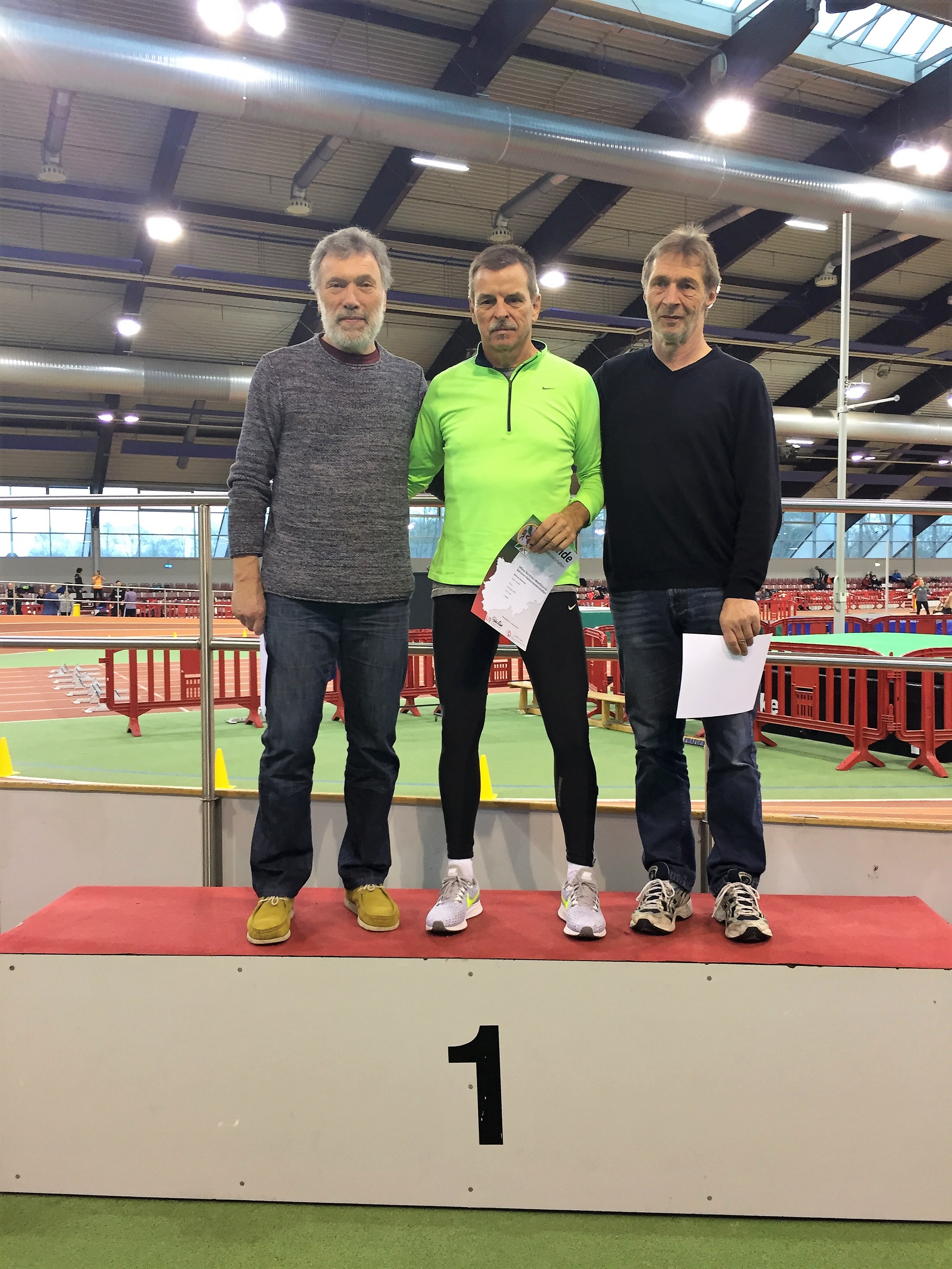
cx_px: 476
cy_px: 634
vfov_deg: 61.7
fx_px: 1063
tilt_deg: -3.6
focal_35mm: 29
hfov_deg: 48.2
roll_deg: +1.1
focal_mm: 4.15
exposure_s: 1/33
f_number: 2.2
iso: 50
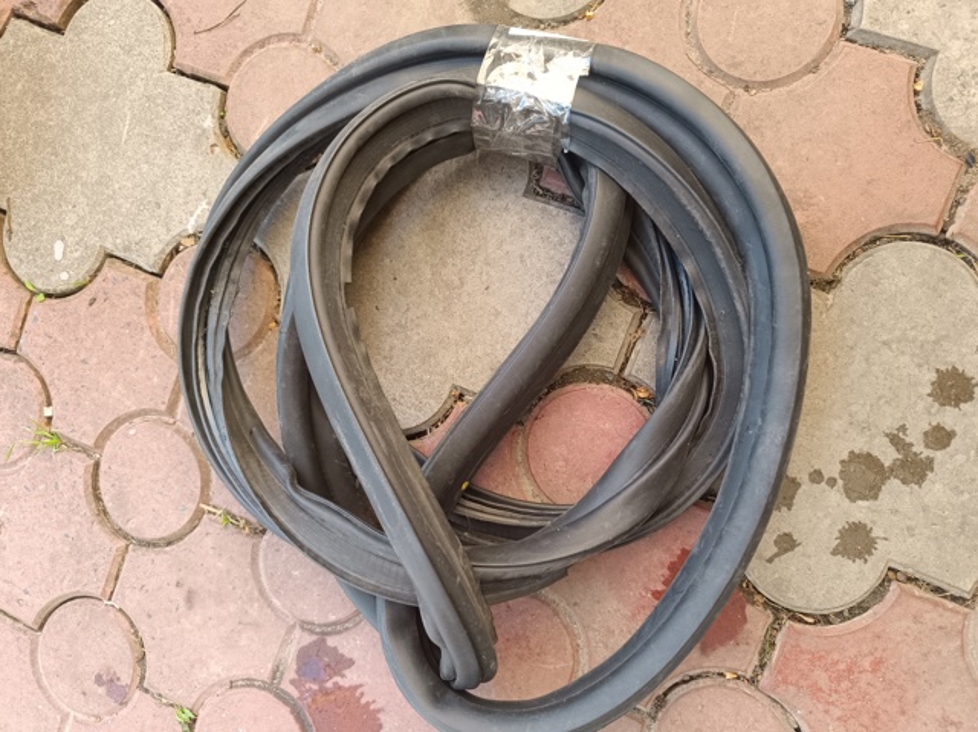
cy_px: 366
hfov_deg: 71.6
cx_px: 489
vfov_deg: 56.8
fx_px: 678
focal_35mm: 24
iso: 202
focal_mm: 6.14
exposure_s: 1/100
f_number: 1.65
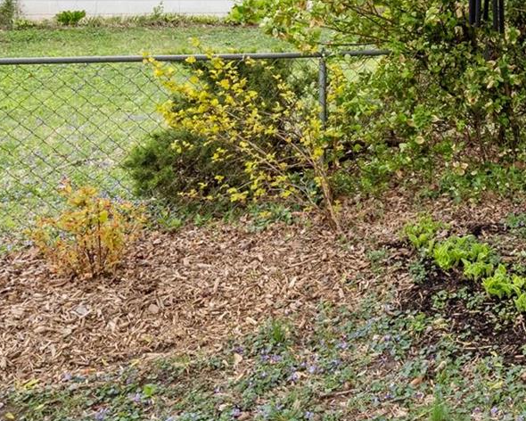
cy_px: 3
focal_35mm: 56
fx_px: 872
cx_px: 699
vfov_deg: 25.8
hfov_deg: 27.5
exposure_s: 1/200
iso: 400
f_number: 8
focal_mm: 11
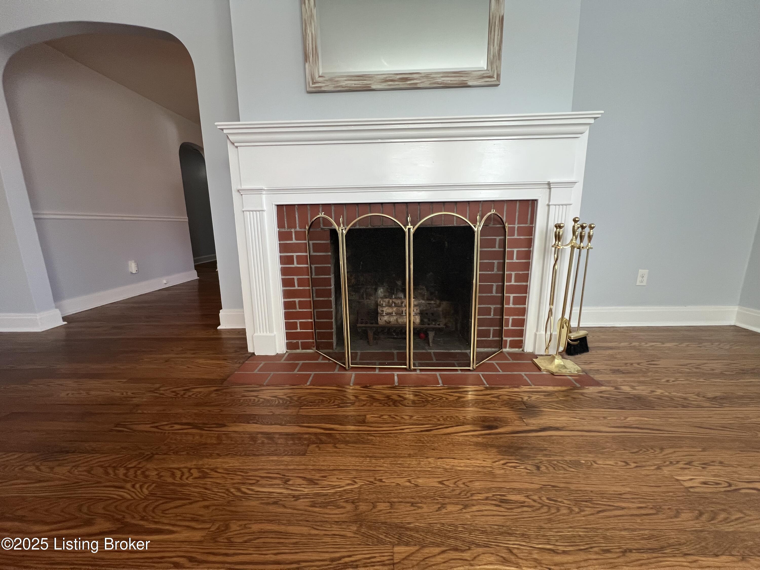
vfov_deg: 89.9
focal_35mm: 13
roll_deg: +1.7
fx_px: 285
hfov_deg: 106.2
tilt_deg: -11.8
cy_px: 285
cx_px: 380
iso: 200
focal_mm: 1.57
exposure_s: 1/120
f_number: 1.8
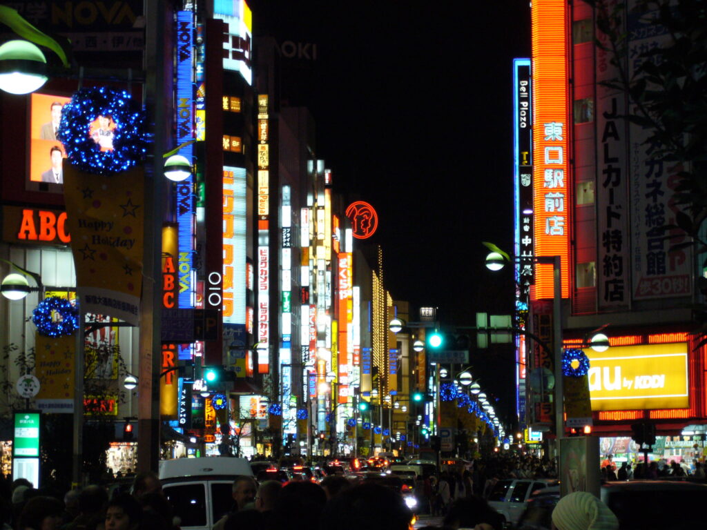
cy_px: 265
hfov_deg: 18.7
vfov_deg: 14.1
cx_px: 354
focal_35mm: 105
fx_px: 2145
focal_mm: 17.4
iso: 200
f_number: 5
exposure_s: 1/15
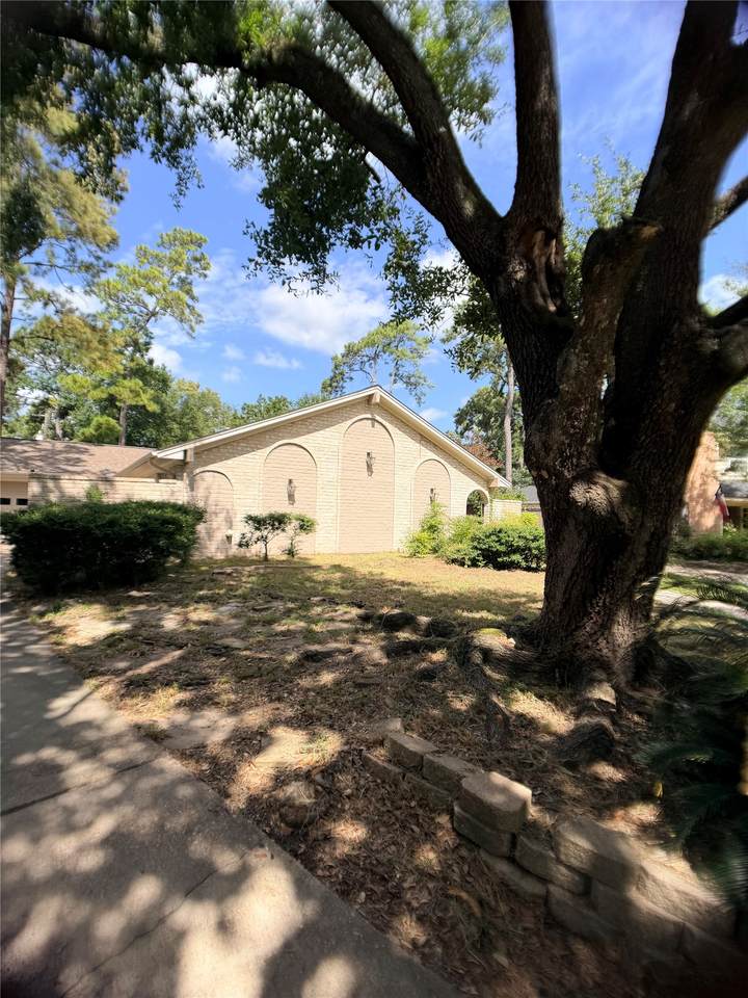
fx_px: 691
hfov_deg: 56.8
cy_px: 499
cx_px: 374
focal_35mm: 24
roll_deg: -1.5
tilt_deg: +1.7
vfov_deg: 71.6
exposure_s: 1/2525
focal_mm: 6.76
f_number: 1.78
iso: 80
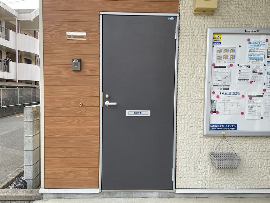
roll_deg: -1.1
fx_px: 203
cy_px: 102
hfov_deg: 67.3
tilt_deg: -3.9
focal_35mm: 26
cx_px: 135
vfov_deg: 53.1
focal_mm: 4.25
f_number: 1.8
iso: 32
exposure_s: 1/412
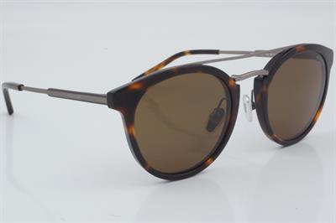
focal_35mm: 82
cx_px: 168
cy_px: 112
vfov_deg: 16.5
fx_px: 769
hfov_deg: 24.6
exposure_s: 1/3
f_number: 32
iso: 100
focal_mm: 55
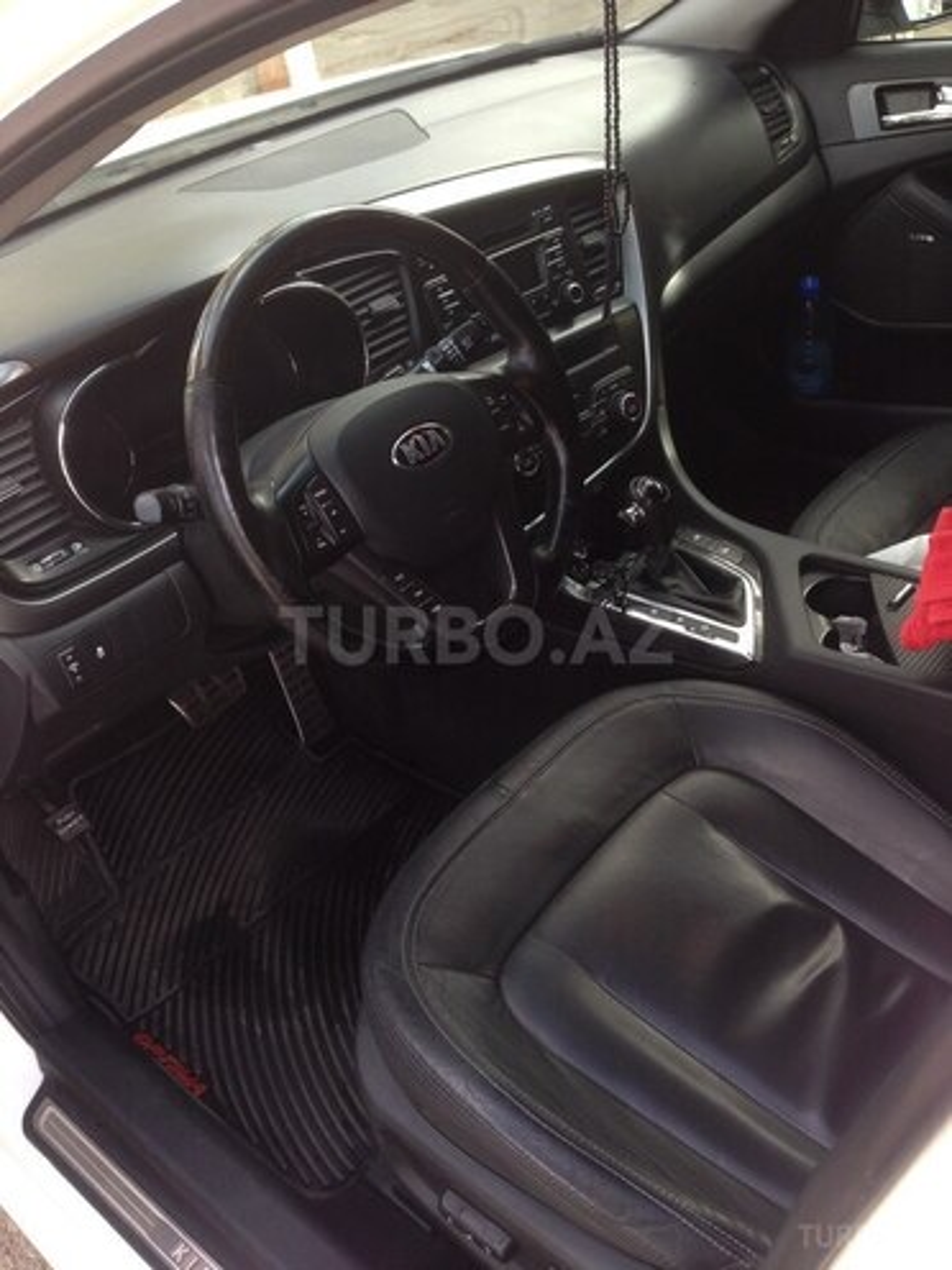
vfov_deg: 55.4
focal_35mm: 33
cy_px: 635
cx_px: 476
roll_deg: +5.9
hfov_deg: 42.9
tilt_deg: -36.3
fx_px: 1210
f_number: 2.4
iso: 50
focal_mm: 4.12
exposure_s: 1/45
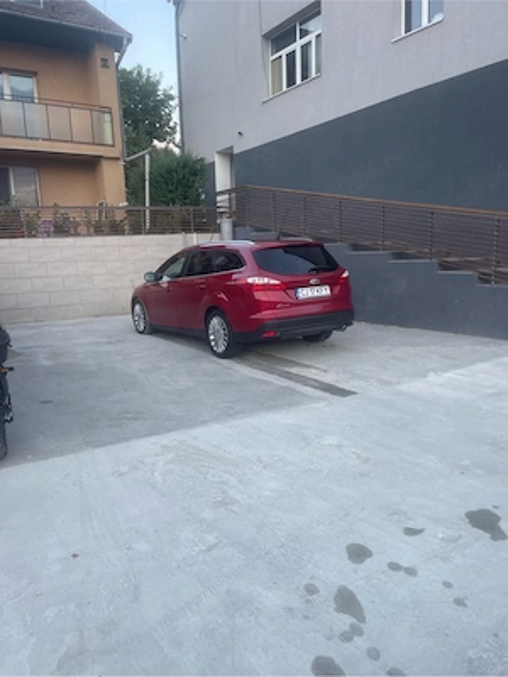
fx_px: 489
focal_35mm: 25
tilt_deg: -10.2
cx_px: 254
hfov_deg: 54.9
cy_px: 338
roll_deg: +0.8
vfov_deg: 69.4
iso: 40
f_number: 1.6
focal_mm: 5.1
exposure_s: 1/121
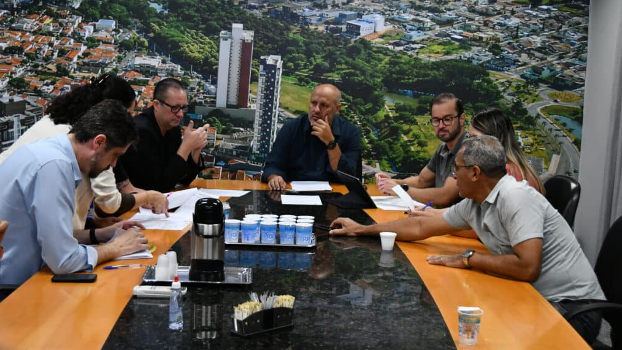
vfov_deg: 21.8
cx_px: 311
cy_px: 179
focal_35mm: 55
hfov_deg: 37.8
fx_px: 907
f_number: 4.2
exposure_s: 1/125
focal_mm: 35
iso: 2200
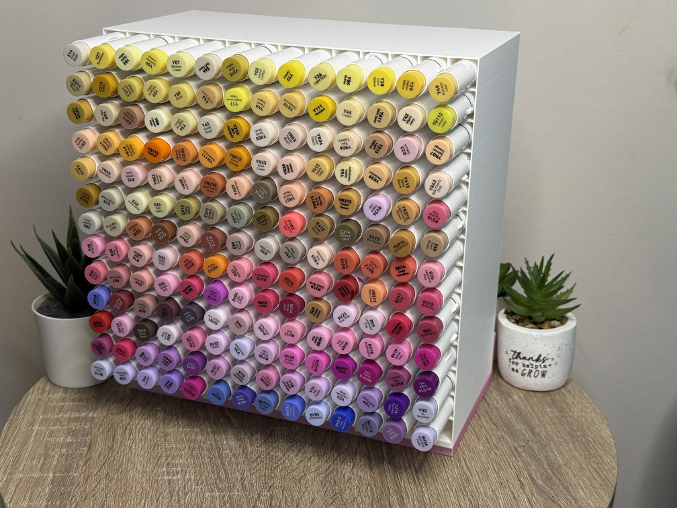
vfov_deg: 30.3
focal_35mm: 48
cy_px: 254
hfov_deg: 39.7
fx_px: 939
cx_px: 338
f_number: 1.8
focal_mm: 6.8
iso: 80
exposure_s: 1/67
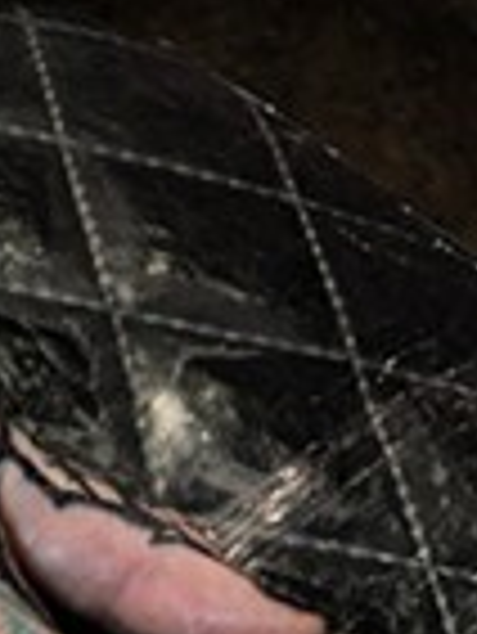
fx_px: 1743
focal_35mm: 95
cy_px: 899
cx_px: -81
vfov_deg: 18.7
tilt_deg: -60.6
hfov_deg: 15.1
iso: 40
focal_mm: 4
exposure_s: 1/30
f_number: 1.8
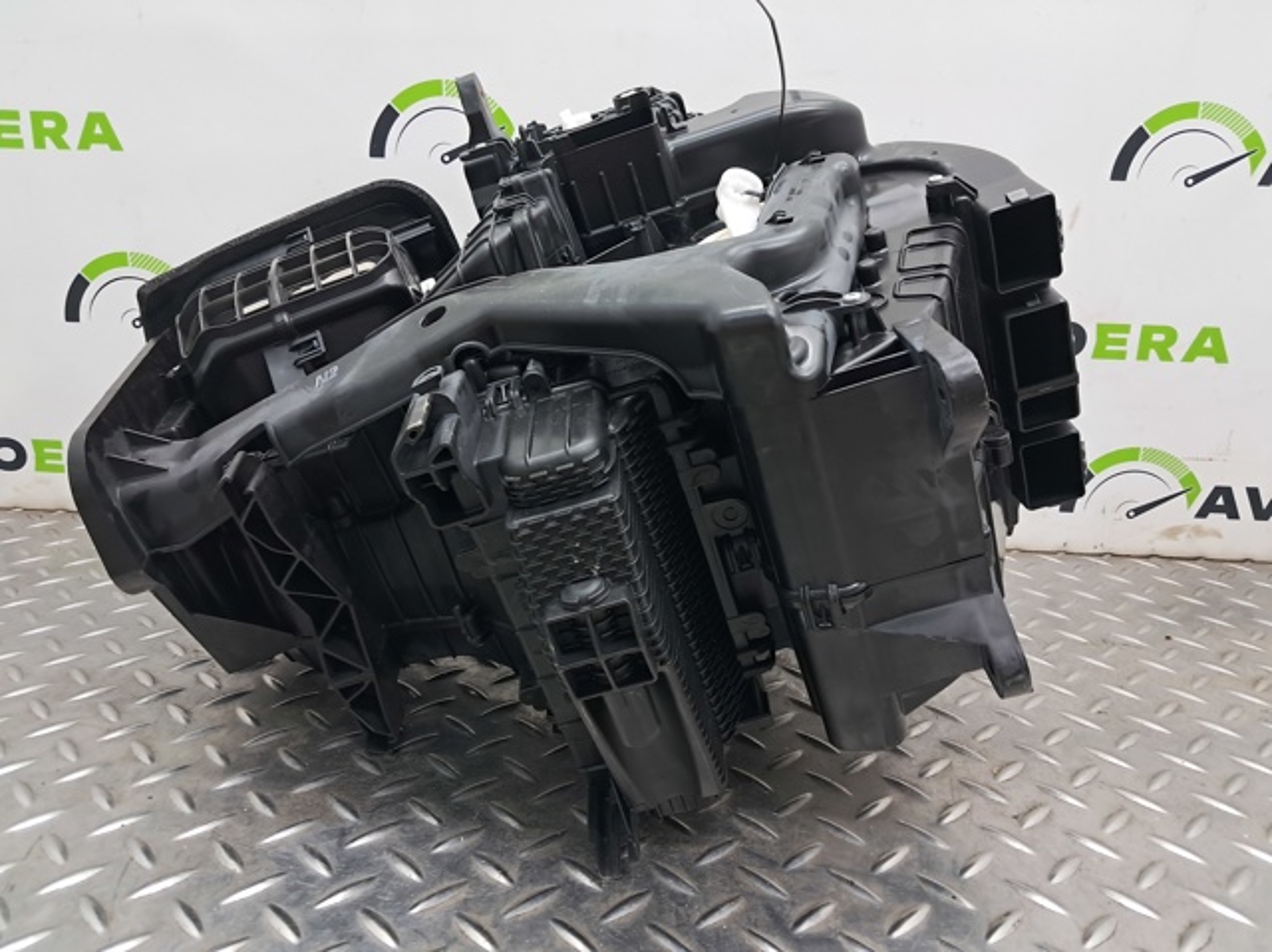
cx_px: 636
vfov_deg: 51.3
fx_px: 991
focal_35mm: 27
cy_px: 476
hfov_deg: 65.4
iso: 160
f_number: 1.8
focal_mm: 4
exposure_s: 1/50
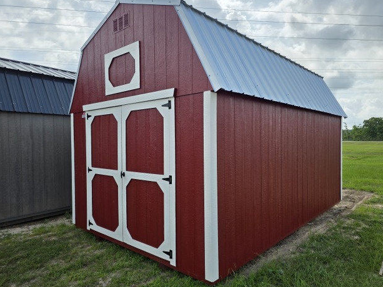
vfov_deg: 56.8
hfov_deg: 71.6
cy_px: 144
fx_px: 266
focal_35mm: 24
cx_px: 197
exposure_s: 1/7944
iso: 80
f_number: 1.7
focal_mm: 6.3
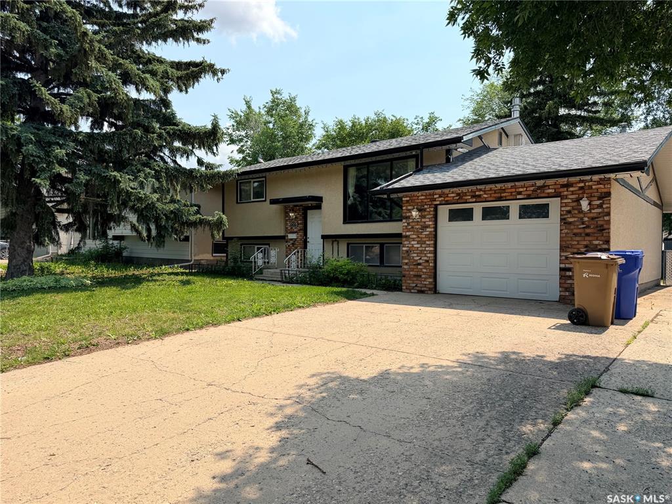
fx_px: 466
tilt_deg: -1.2
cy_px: 252
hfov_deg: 71.6
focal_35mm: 24
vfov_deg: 56.8
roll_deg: -0.2
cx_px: 336
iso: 80
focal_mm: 6.76
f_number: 1.78
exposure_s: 1/4975
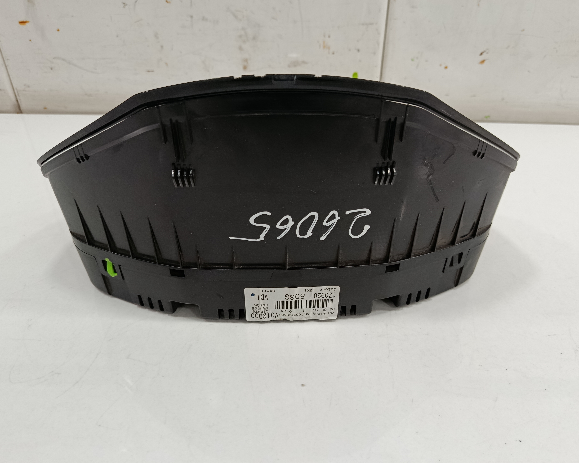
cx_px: 304
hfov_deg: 66.0
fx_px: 446
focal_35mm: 26
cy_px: 235
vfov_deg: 54.9
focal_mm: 5.24
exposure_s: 1/100
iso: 1077
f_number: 1.7
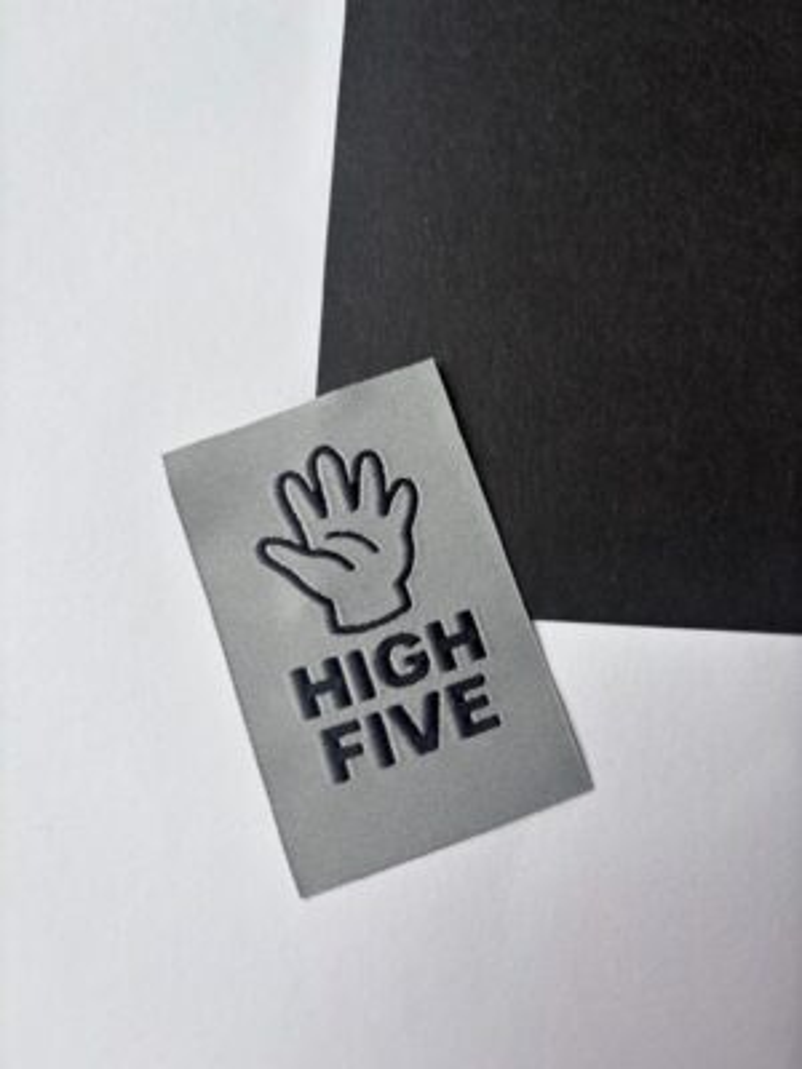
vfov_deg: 67.3
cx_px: 401
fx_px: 803
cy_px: 534
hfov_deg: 53.1
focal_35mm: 26
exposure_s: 1/256
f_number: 1.6
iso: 40
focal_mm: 5.96
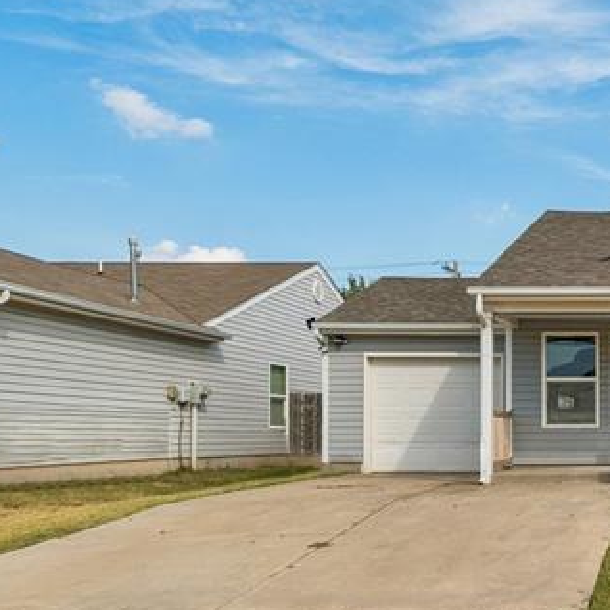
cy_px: 386
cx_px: 715
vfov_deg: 40.6
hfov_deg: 33.9
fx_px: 817
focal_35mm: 41
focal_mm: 10
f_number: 9
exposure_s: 1/400
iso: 100
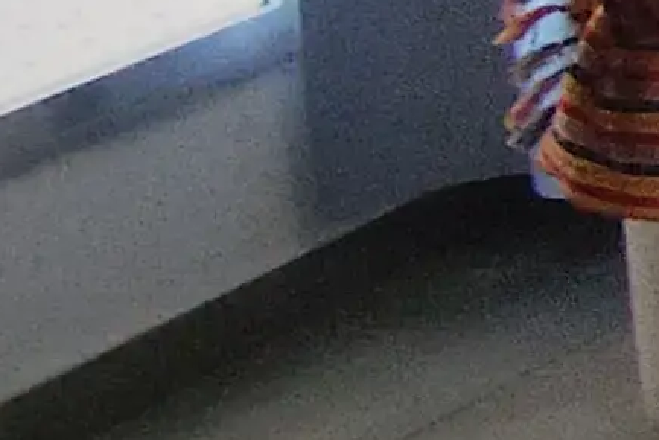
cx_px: 2324
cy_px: -588
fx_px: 2307
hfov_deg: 9.4
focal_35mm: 126
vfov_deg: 9.7
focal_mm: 1.65
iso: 160
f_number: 2.2
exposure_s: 1/60
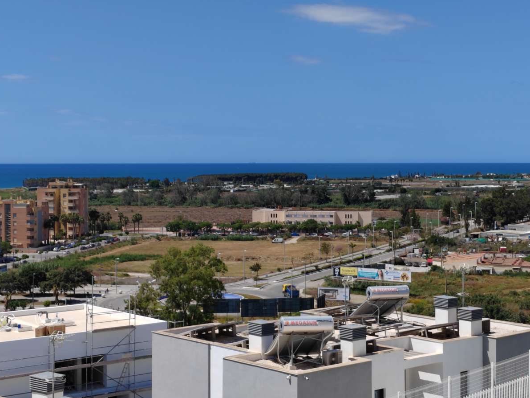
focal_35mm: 68
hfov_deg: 28.6
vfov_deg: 21.6
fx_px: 1041
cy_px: 185
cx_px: 252
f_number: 1.9
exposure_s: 1/2200
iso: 100
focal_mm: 5.52
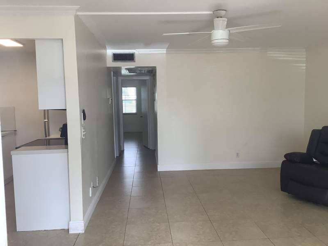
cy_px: 123
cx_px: 164
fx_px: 294
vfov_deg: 45.4
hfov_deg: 58.4
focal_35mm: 31
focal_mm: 3.3
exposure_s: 1/100
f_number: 2.4
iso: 64
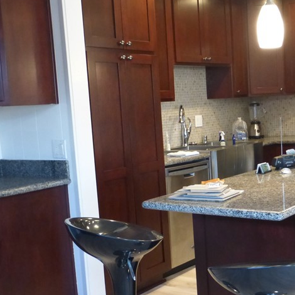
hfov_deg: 32.1
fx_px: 501
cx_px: 227
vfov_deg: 32.8
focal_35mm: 52
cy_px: 161
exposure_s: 1/20
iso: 400
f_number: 3.4
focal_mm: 4.8
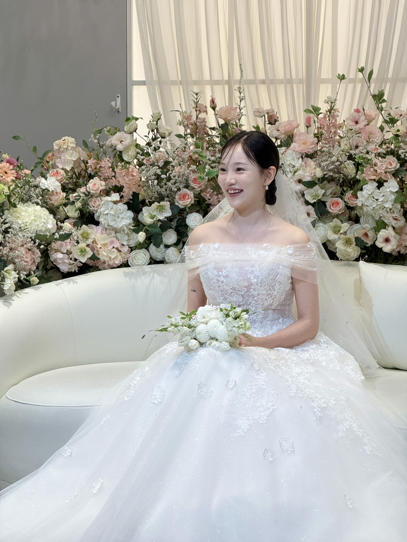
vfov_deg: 16.4
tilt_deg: -3.6
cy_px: 271
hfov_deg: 12.3
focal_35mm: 120
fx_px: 1881
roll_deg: -0.1
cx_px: 204
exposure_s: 1/120
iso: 125
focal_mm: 15.66
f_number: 2.8
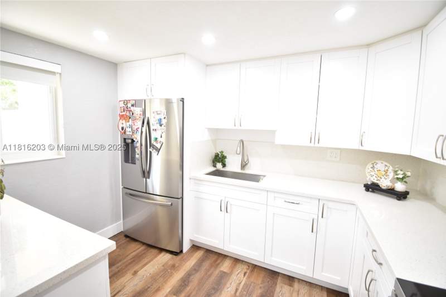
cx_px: 223
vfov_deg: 77.3
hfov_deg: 100.4
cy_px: 148
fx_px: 186
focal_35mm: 15
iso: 560
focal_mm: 10
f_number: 4.5
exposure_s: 1/15
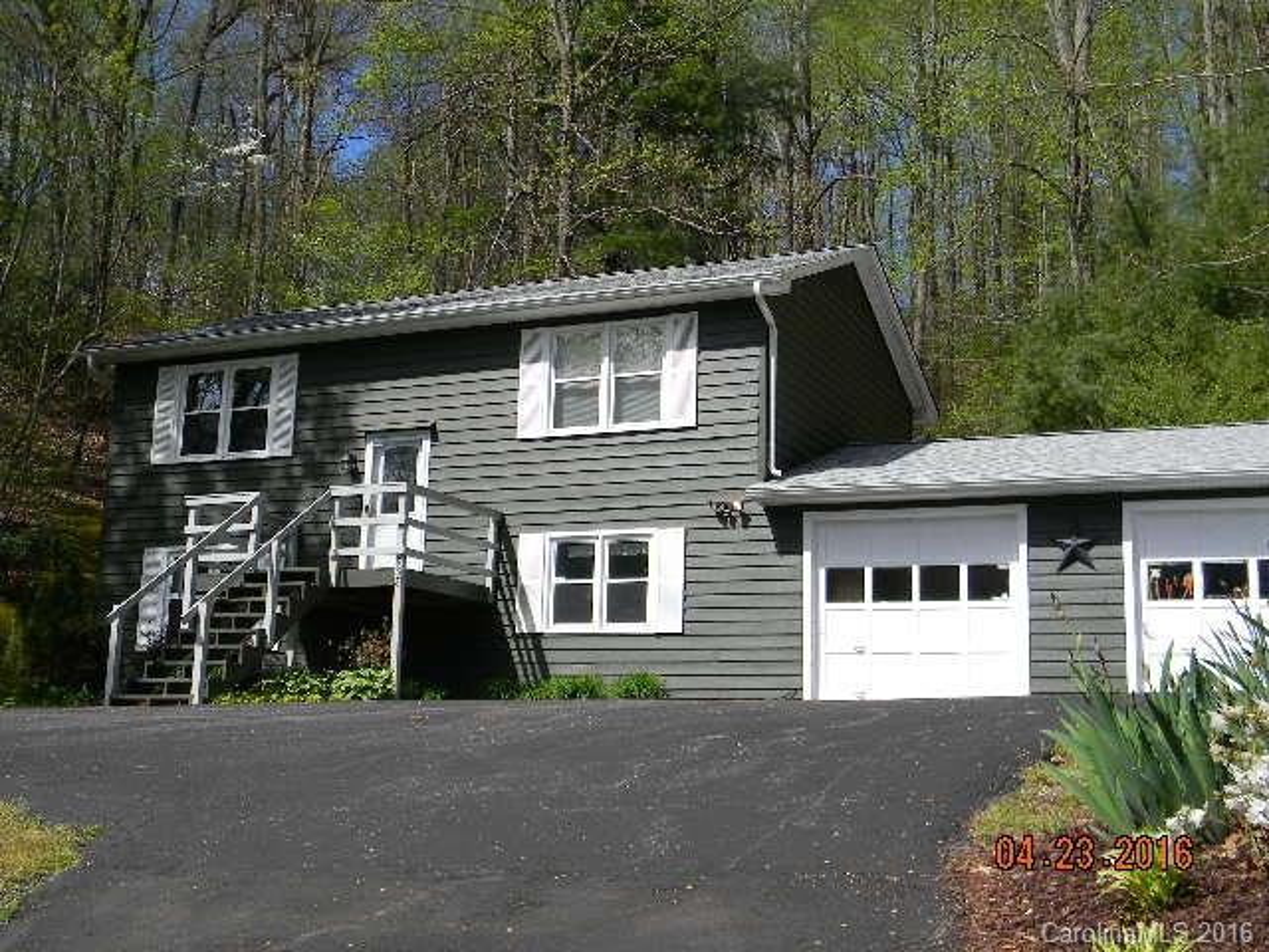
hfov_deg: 45.8
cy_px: 476
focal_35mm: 41
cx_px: 634
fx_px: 1503
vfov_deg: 35.1
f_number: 7.6
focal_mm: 7.3
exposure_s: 1/213
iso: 80
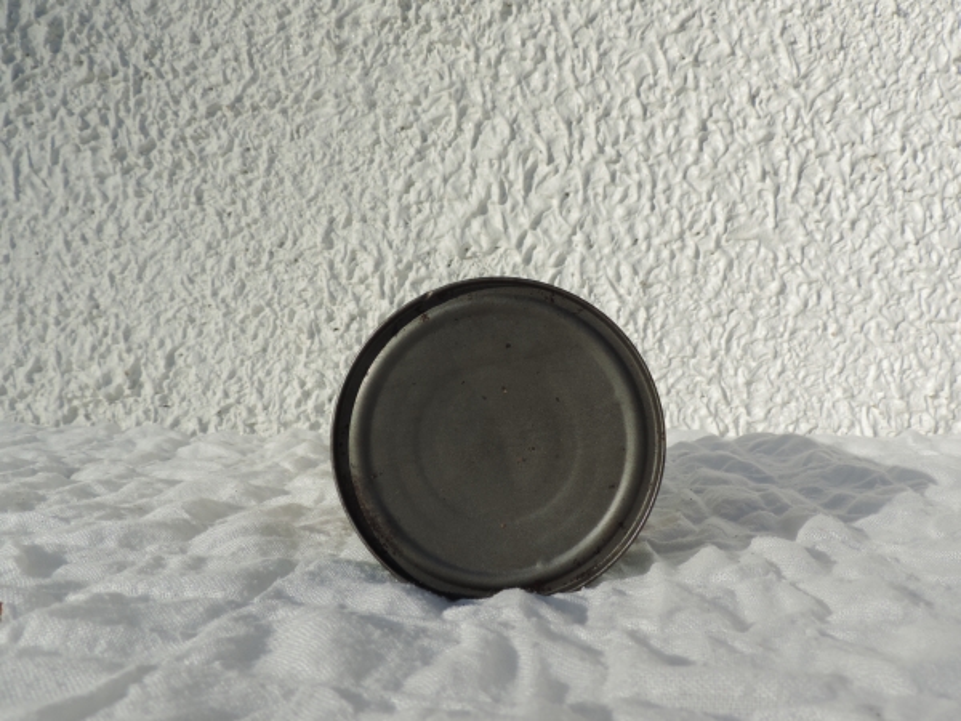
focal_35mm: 33
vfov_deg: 42.9
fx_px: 916
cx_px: 480
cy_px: 360
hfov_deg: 55.4
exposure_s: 1/1250
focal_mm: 5.8
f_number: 3.6
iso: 80
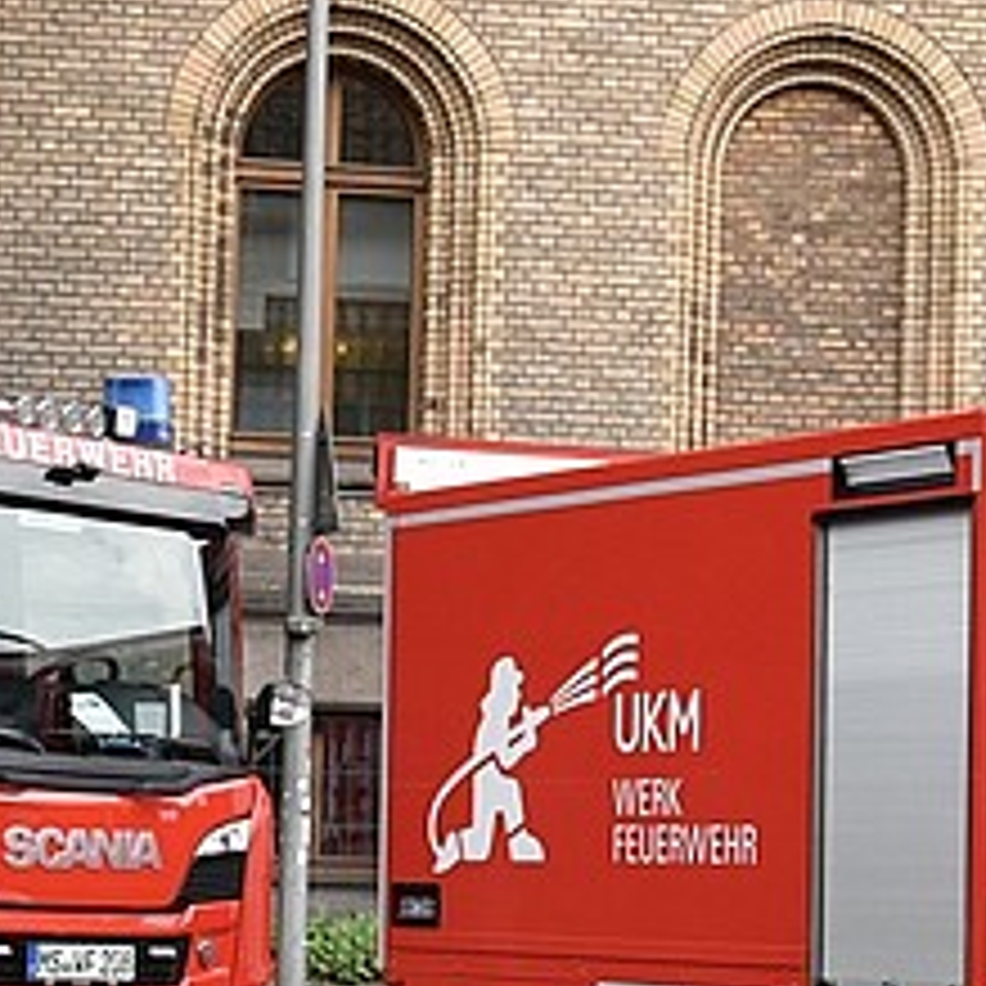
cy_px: 648
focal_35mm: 112
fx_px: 3609
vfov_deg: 15.5
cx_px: 270
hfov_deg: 15.5
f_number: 6.3
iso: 400
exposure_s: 1/160
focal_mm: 32
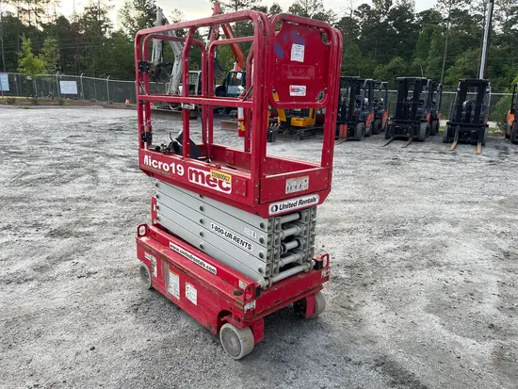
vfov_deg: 53.1
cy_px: 194
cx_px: 259
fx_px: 389
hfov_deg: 67.3
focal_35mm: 26
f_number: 1.6
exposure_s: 1/362
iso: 50
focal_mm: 5.1
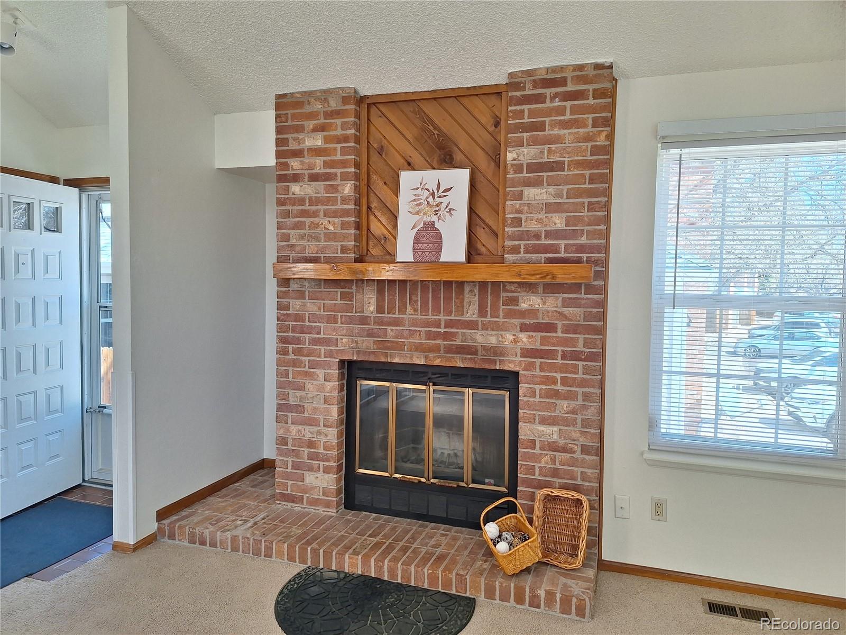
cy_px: 318
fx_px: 562
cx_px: 423
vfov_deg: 58.9
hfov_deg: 73.9
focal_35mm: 23
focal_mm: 5.54
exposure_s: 1/120
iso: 50
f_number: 1.8
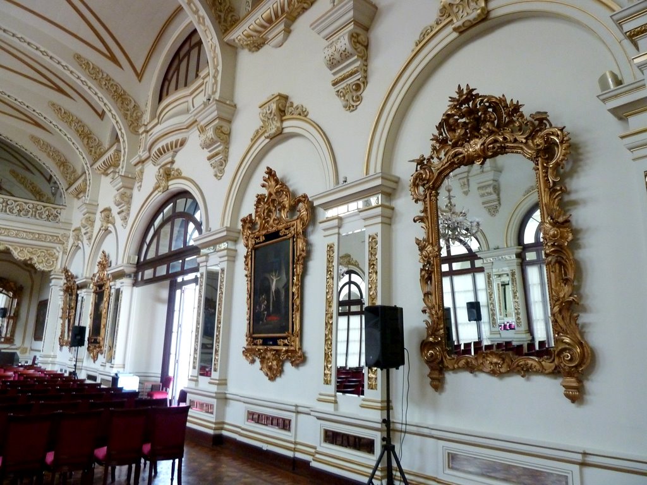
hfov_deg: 69.4
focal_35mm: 25
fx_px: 467
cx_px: 324
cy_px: 242
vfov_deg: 54.9
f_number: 3.3
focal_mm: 4.1
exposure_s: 1/15
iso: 400
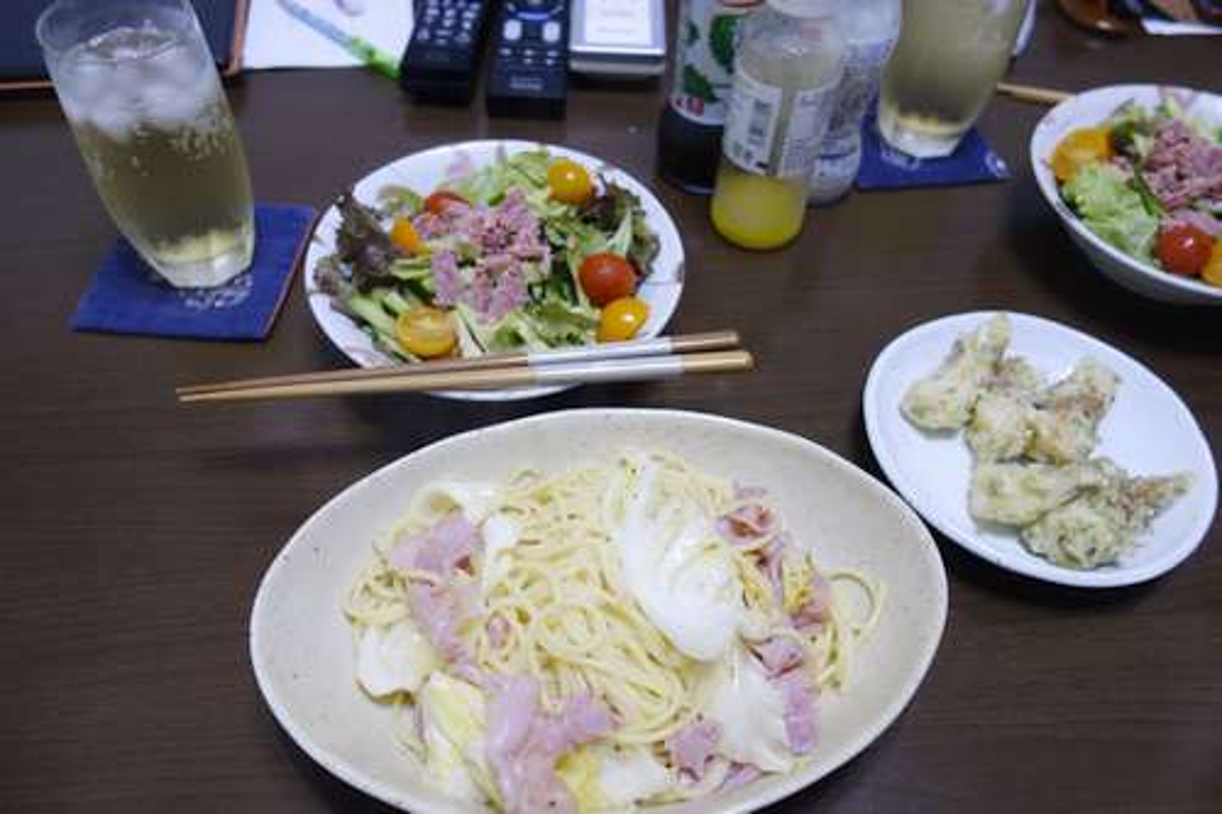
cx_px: 611
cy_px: 407
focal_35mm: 28
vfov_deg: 46.4
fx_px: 950
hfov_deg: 65.5
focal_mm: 10.4
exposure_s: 1/30
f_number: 1.8
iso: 320
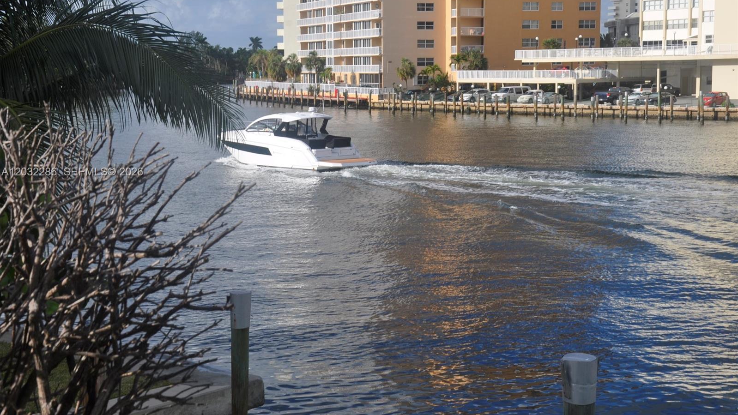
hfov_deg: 31.9
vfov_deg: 18.2
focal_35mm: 66
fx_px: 1292
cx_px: 369
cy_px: 173
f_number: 14
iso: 200
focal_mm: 42
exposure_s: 1/200
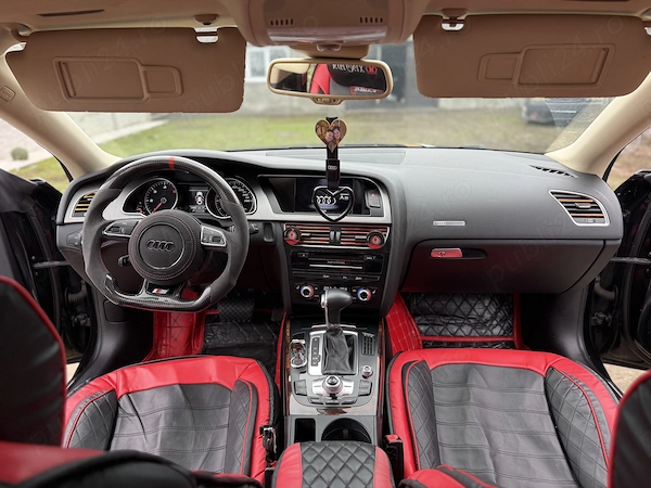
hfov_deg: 71.6
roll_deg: +1.0
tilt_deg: -20.2
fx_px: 451
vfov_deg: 56.8
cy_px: 244
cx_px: 326
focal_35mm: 24
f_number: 1.78
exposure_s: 1/99
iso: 200
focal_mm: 6.76
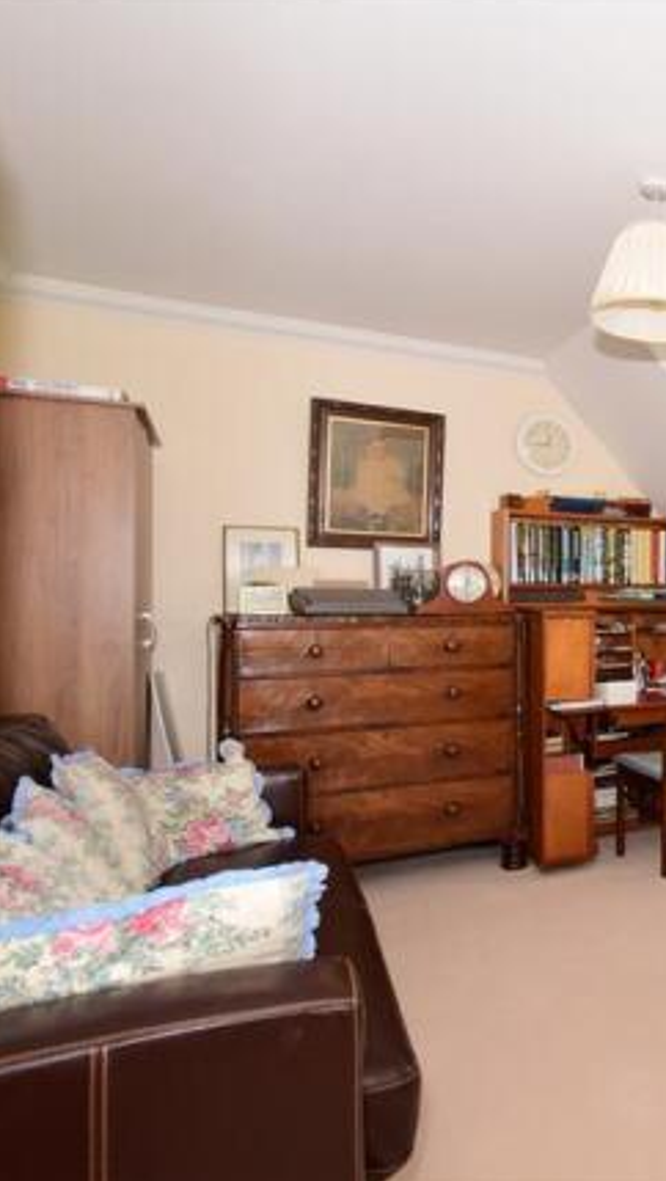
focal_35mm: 24
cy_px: 585
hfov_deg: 36.5
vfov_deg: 76.3
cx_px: 804
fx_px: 752
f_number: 5.6
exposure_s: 1/125
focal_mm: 10
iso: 400
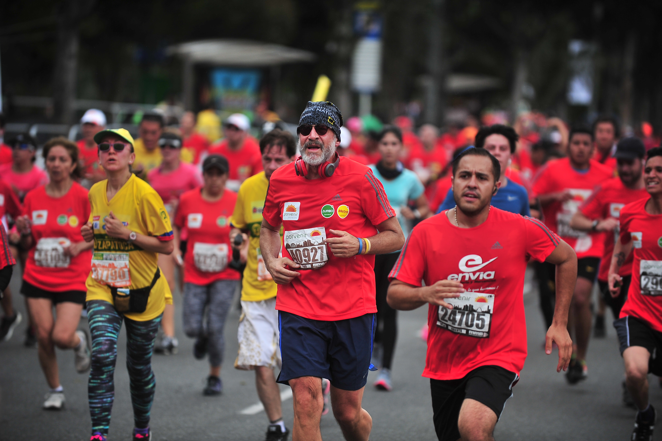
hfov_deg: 10.3
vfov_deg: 6.9
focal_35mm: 200
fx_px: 3675
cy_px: 220
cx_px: 331
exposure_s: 1/5000
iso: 400
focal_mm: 200
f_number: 2.8
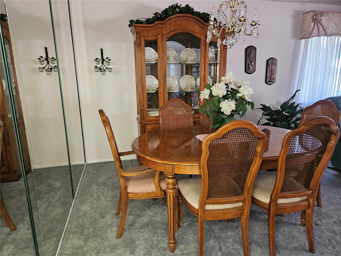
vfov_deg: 58.9
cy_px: 128
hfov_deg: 73.9
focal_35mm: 23
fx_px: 227
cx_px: 170
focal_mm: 5.4
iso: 800
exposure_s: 1/60
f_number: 1.8
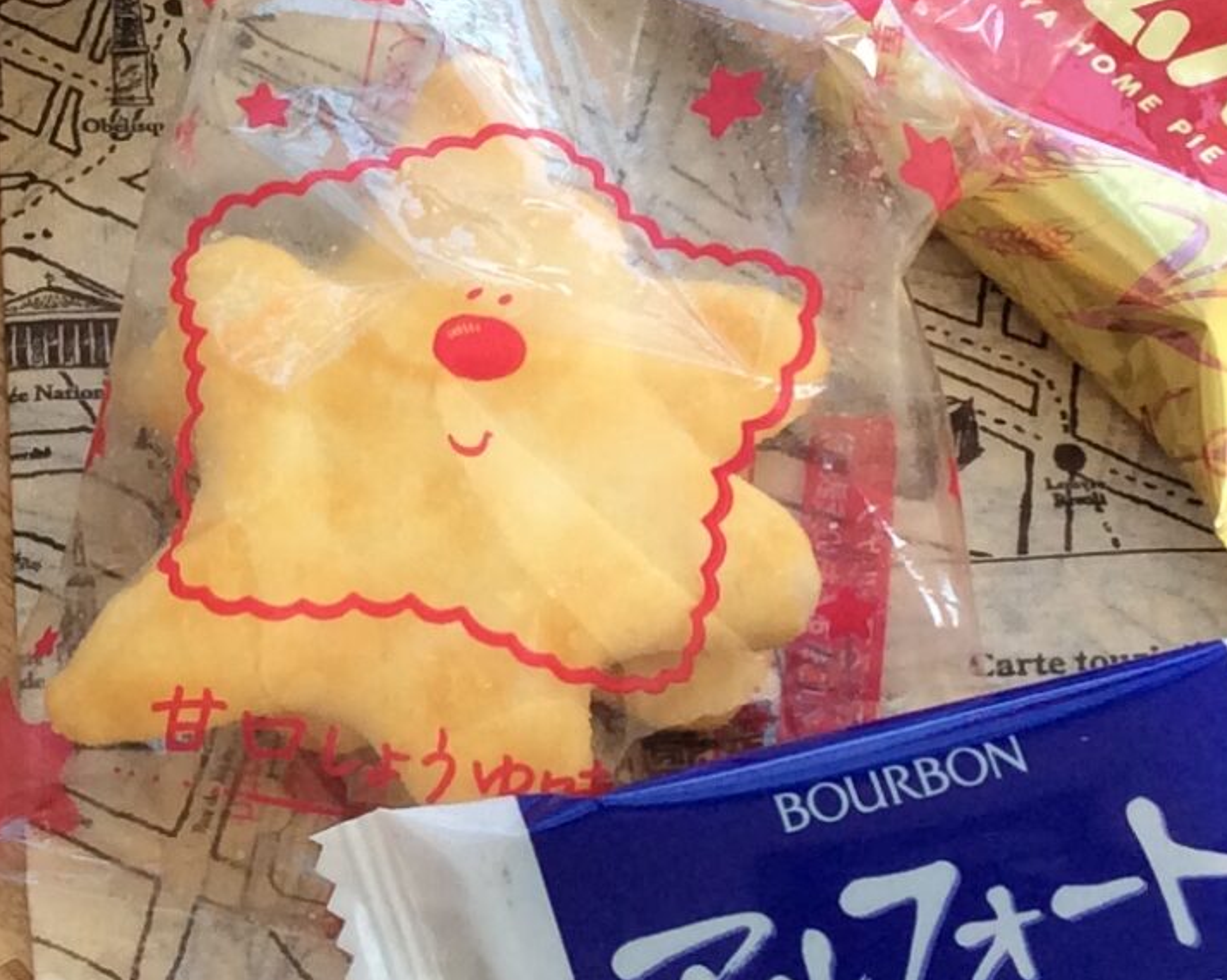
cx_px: 38
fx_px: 4066
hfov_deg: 16.8
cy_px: 148
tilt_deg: -52.2
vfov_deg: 13.7
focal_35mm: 112
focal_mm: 3.3
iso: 40
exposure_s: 1/120
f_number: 2.4
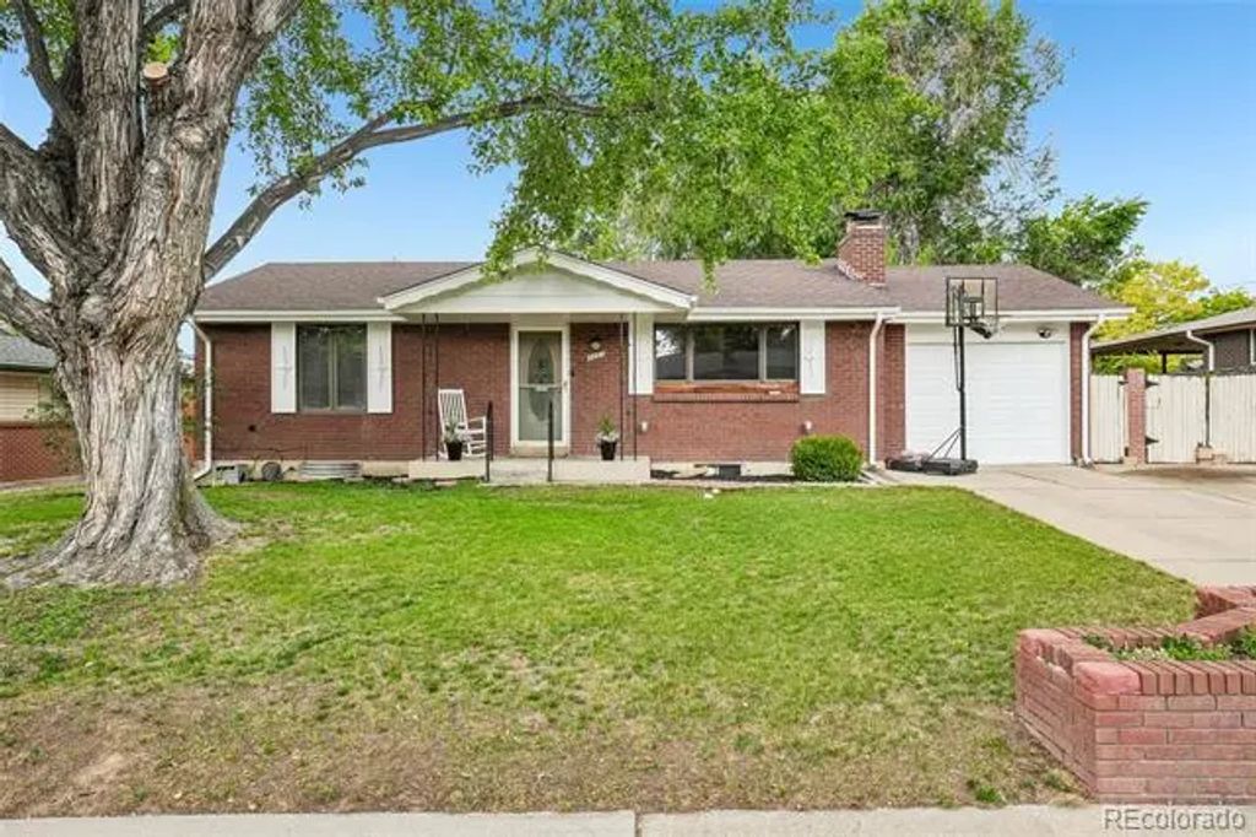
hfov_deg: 70.5
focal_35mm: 26
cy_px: 418
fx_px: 889
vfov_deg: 50.4
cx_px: 628
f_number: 8
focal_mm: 17
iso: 400
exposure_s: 1/125
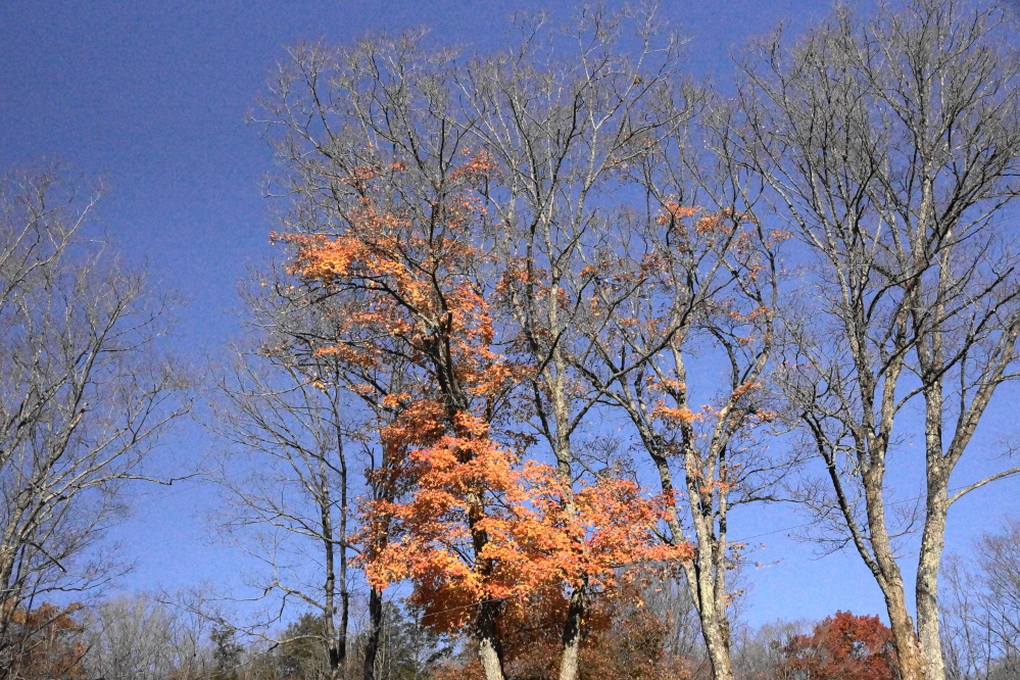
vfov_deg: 29.9
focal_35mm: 45
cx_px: 510
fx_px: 1275
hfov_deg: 43.6
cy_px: 340
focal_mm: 30
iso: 3200
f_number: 11
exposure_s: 1/2500
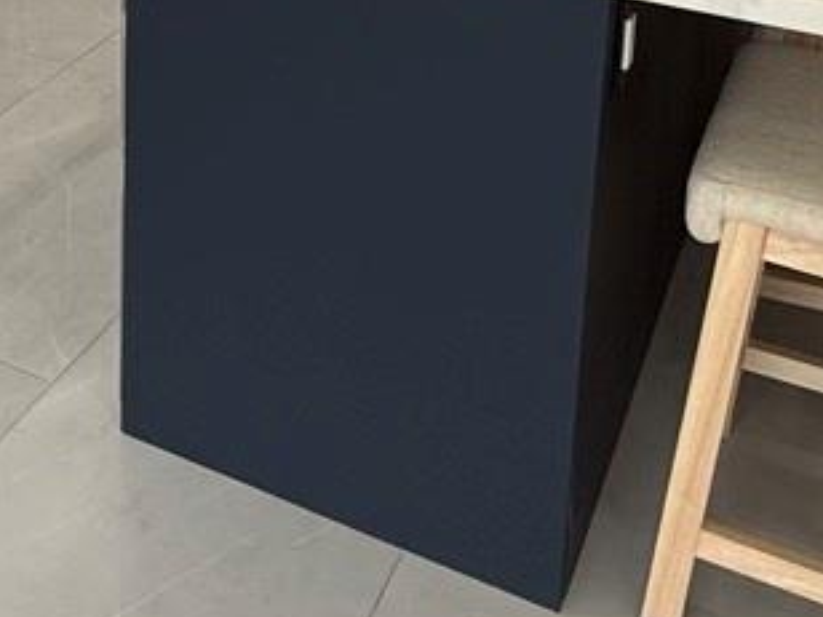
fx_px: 1427
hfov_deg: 30.8
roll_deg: -0.3
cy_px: -286
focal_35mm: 60
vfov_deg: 21.0
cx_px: 88
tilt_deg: -11.5
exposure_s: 1/120
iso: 100
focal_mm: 2.22
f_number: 2.2
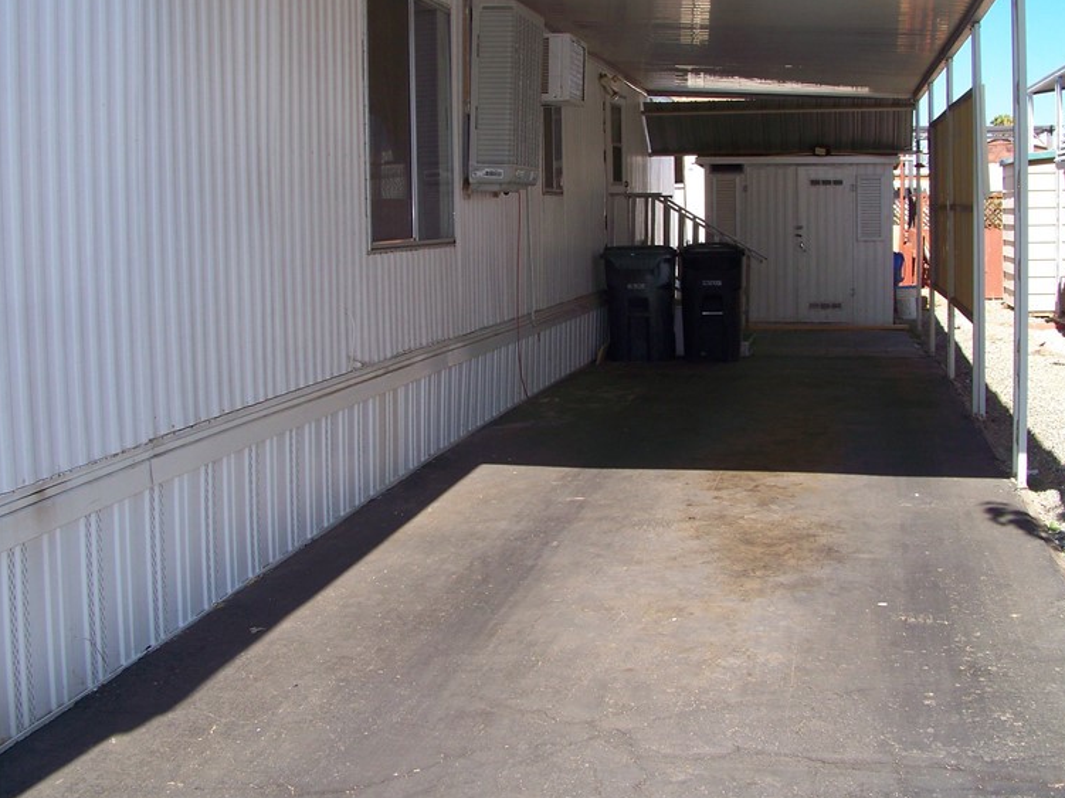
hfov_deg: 42.1
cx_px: 540
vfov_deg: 32.1
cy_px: 326
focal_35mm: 45
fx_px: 1384
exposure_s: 1/500
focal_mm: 5.85
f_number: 3.6
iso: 64
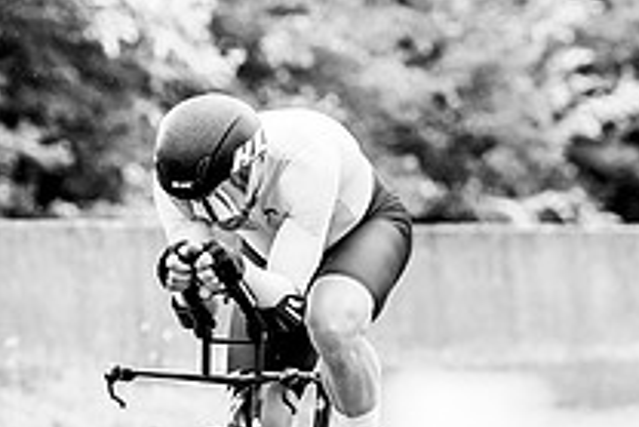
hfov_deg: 3.4
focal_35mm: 602
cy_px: 319
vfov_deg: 2.3
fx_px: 10693
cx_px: 372
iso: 800
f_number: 3.5
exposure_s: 1/1000
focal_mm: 150
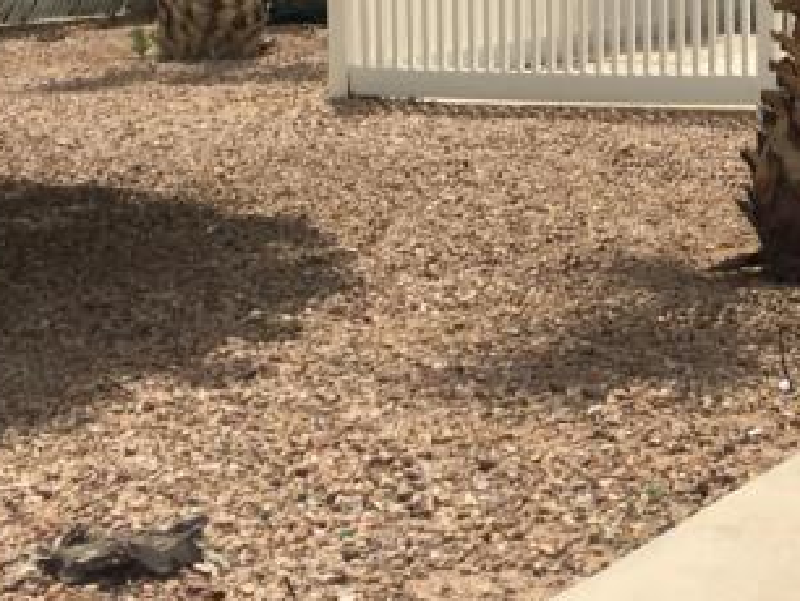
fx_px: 2243
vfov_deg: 14.9
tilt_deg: -3.4
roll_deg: +0.7
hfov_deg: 18.9
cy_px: -47
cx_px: 1009
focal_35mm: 97
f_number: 2.2
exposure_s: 1/1538
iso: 25
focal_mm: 4.15
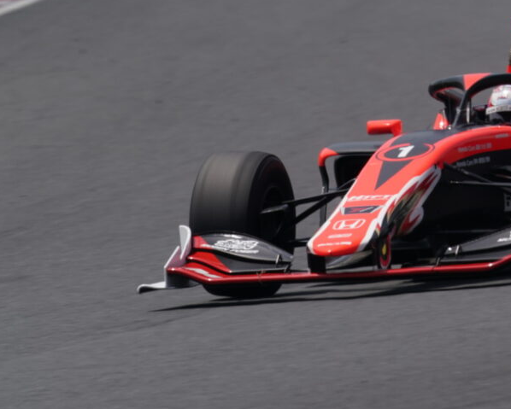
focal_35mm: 1453
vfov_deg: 1.1
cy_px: 131
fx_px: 21985
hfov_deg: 1.3
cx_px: 443
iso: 320
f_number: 13
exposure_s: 1/400
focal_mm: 791
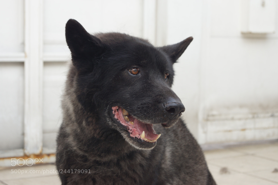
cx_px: 139
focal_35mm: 82
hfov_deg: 24.6
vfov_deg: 16.5
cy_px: 92
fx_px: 637
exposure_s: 1/100
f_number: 5.6
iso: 200
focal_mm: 55
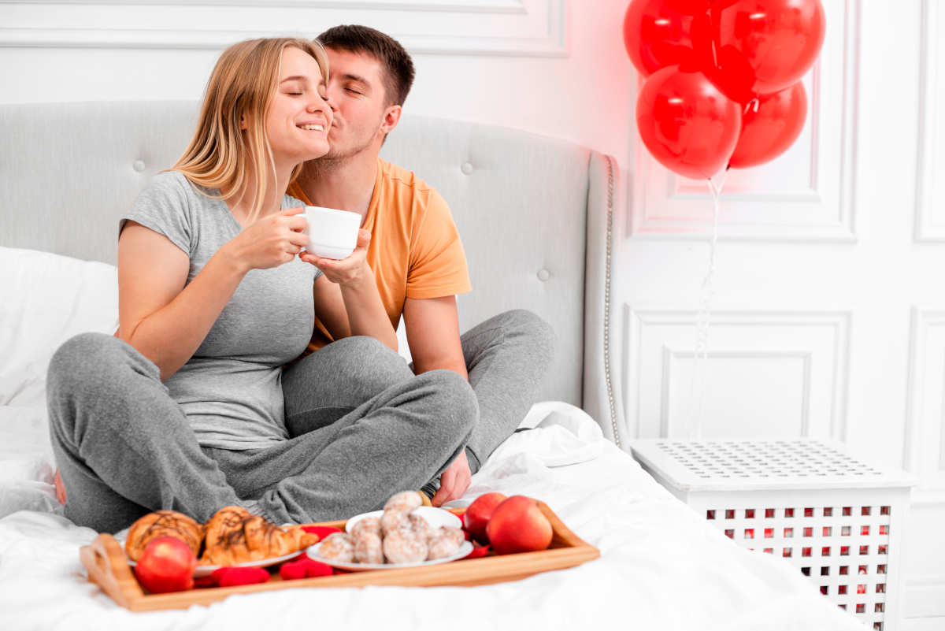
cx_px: 472
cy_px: 316
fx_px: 1313
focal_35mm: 50
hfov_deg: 39.6
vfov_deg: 27.0
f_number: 3.5
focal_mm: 50
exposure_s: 1/160
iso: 100
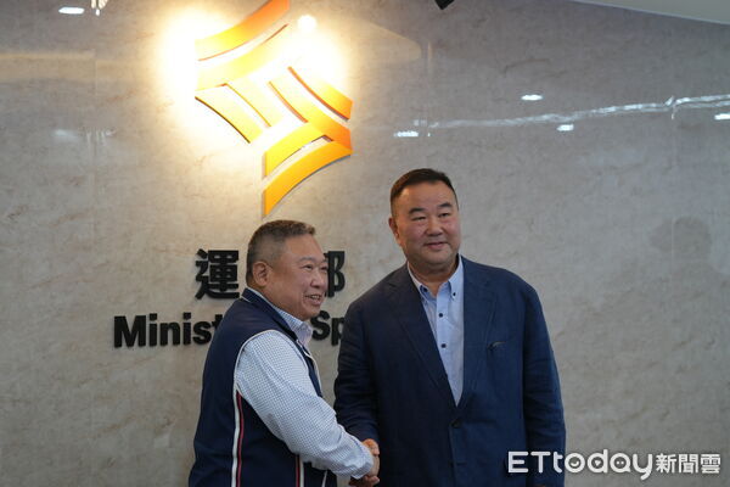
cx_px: 365
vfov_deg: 19.5
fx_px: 1419
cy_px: 244
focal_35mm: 70
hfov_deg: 28.8
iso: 1000
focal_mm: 70
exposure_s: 1/160
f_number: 4
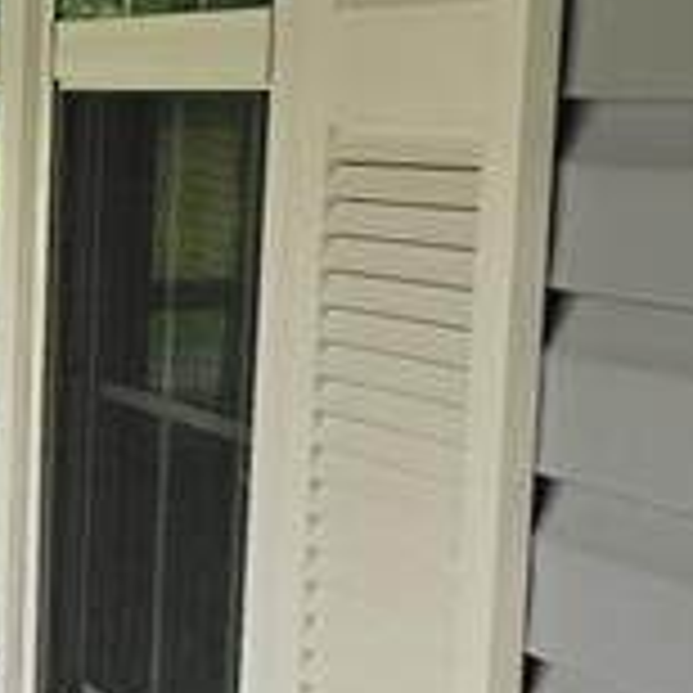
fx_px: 3058
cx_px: -1004
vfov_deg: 12.5
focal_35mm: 135
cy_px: 932
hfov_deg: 10.9
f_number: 1.7
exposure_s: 1/180
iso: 80
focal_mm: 6.3
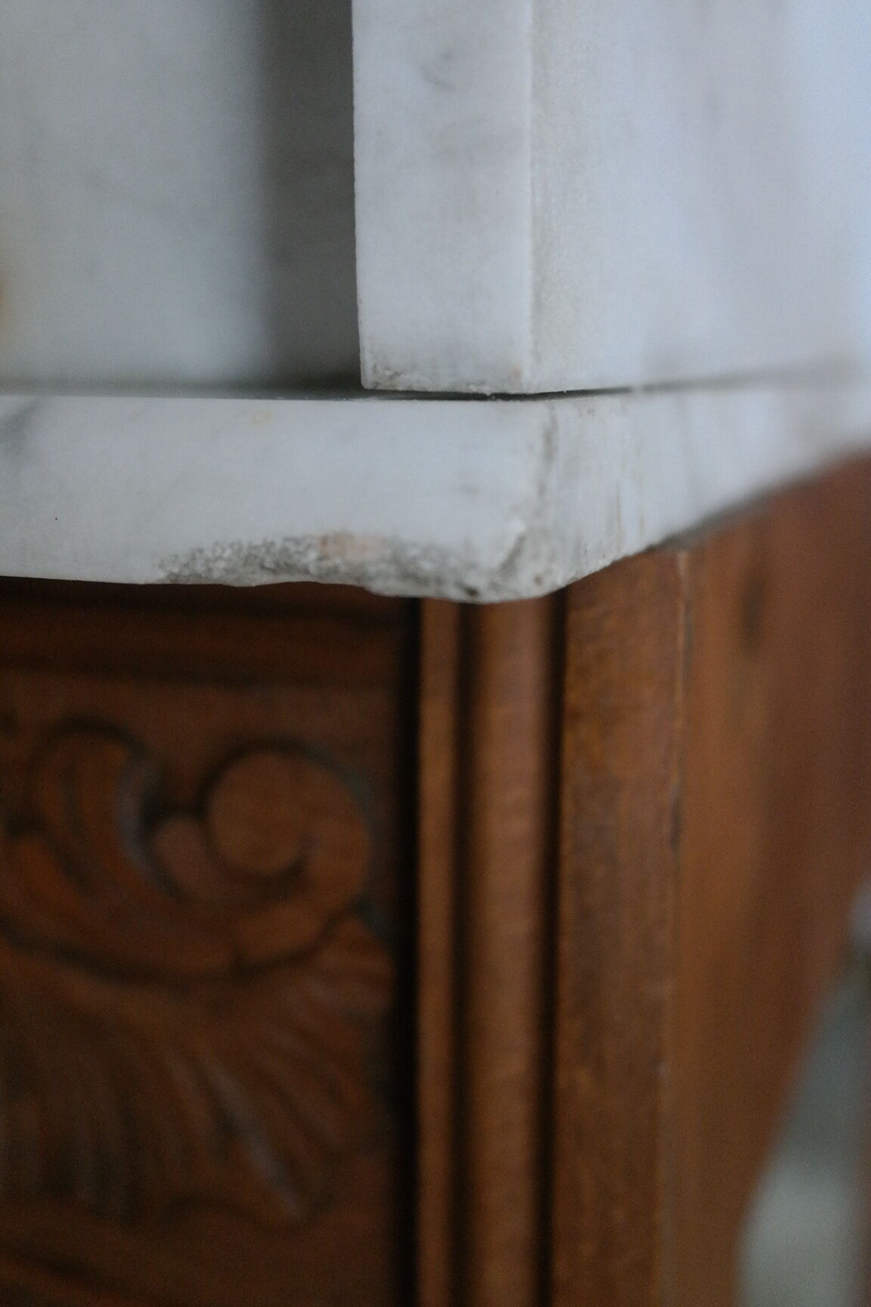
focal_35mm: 49
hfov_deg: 27.5
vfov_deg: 40.3
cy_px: 654
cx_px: 436
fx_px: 1778
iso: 1600
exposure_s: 1/60
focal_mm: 32
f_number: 4.5
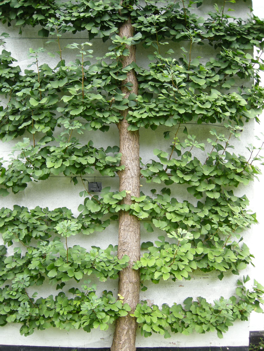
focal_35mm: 35
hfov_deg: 40.7
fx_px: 356
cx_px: 132
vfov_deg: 52.6
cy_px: 176
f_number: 2.7
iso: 64
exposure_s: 1/55.6
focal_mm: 7.5
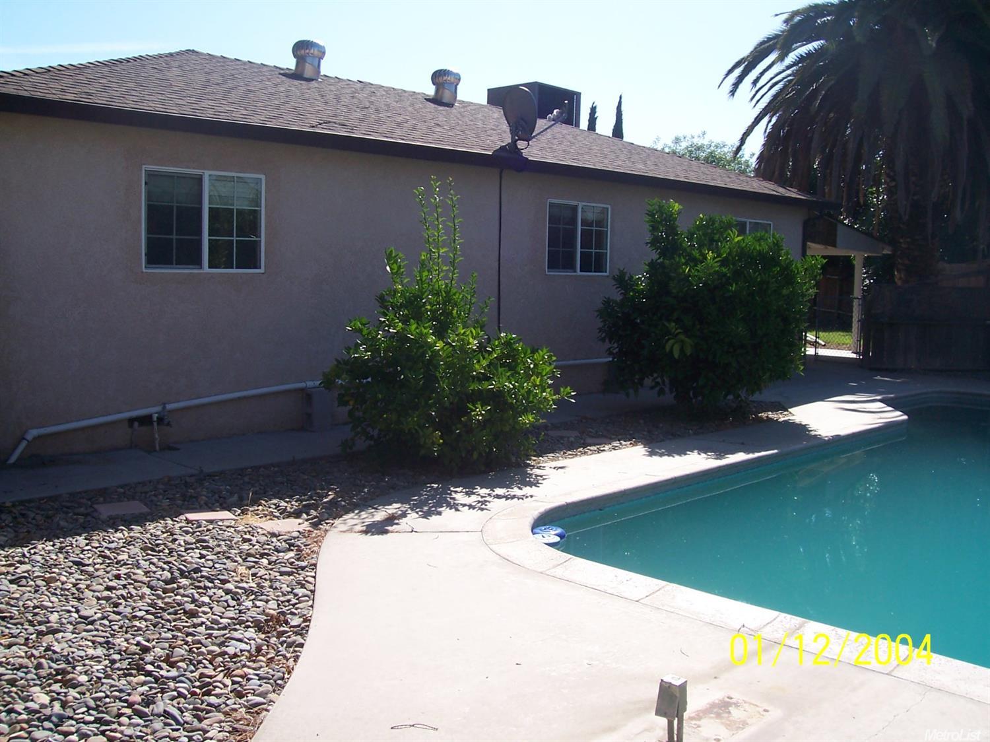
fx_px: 972
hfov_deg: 54.0
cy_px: 371
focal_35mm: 34
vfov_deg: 41.8
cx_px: 495
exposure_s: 1/350
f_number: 5.6
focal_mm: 5.6
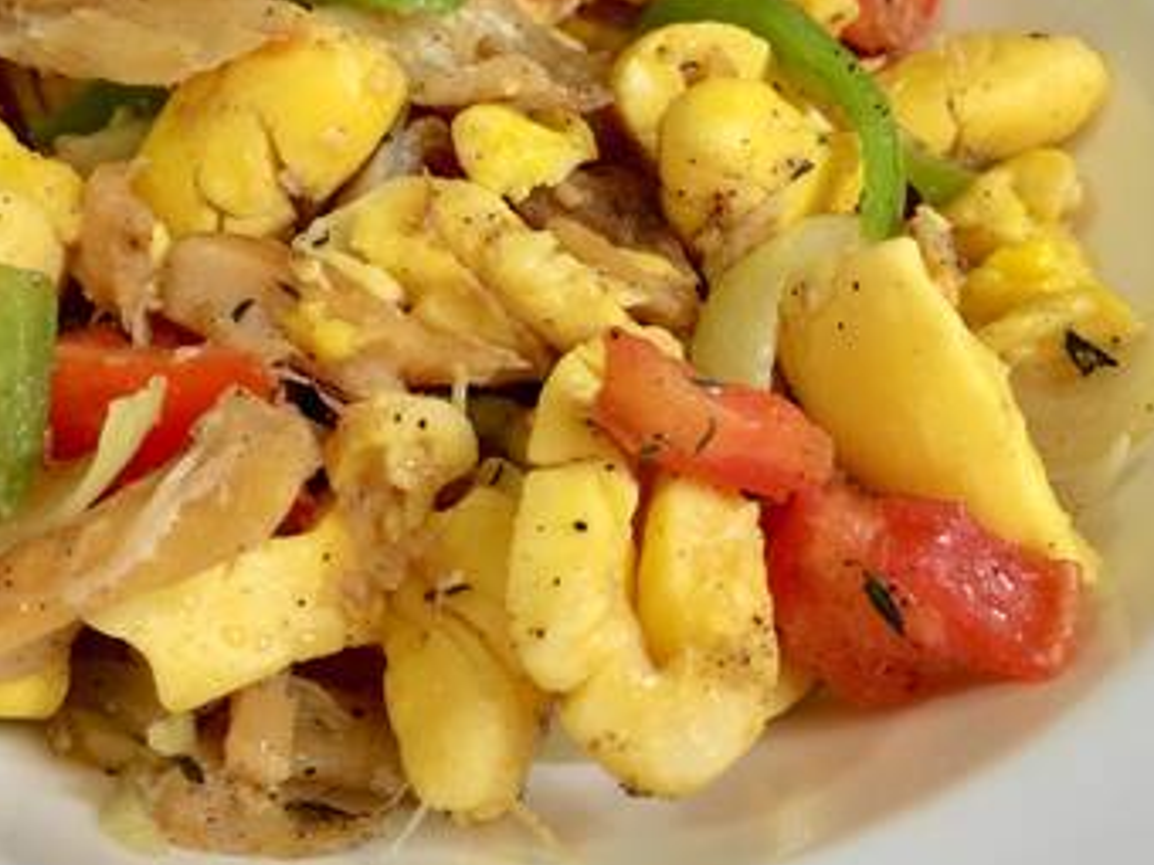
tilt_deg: -47.5
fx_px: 1667
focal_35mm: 50
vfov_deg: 28.8
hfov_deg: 37.8
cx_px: 389
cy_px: 254
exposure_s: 1/17
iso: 50
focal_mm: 4.15
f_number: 2.2
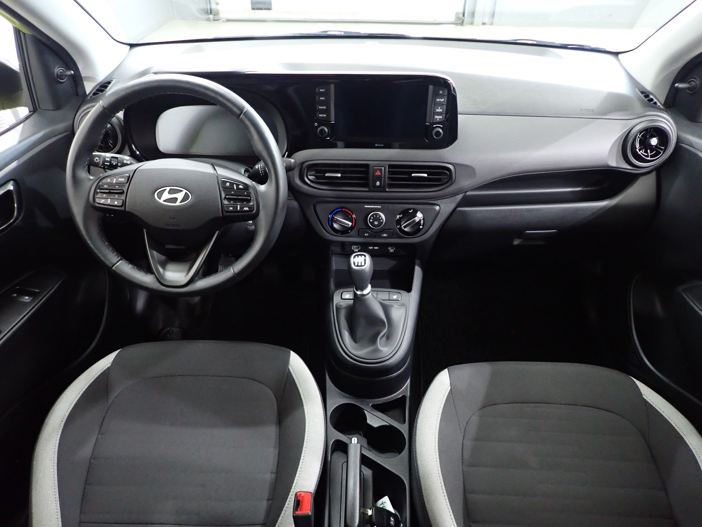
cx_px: 351
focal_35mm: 25
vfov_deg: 54.9
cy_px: 264
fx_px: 507
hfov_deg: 69.4
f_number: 2
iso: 640
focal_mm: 4.5
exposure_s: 1/30
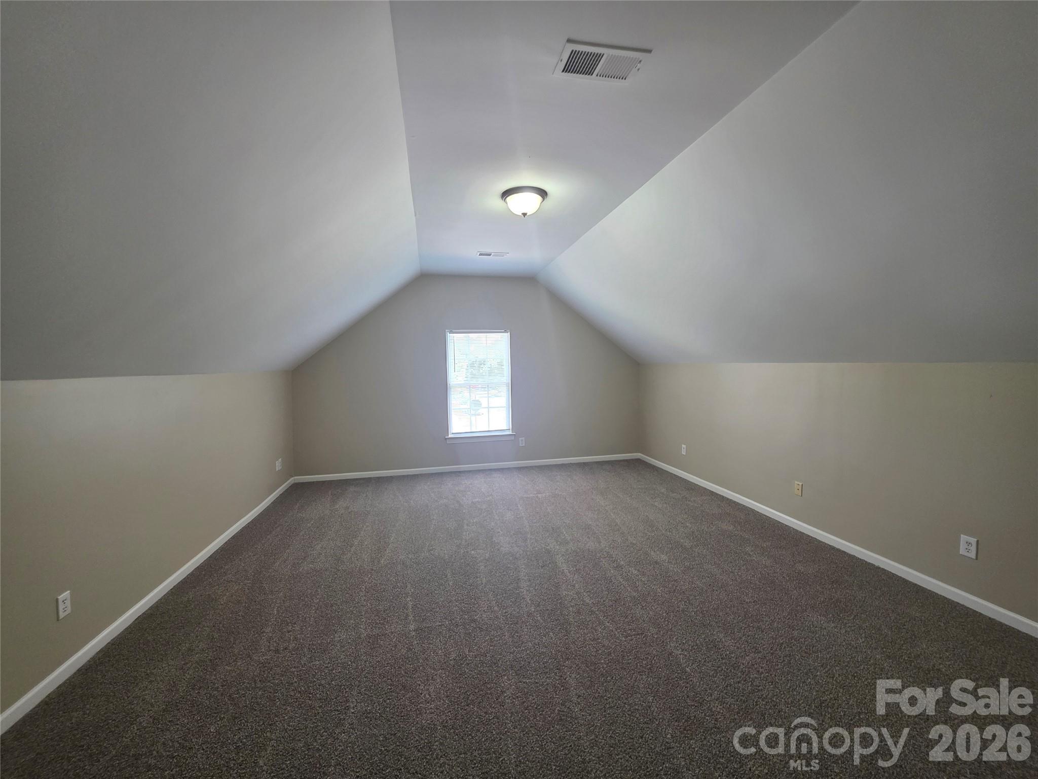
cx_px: 519
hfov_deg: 106.2
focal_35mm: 13
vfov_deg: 89.9
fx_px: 390
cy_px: 390
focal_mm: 2.2
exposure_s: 1/60
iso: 200
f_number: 1.9
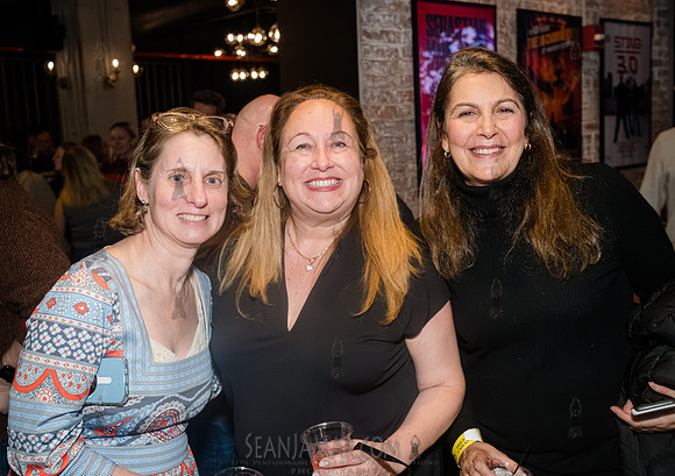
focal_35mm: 39
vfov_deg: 35.5
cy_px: 232
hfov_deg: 48.8
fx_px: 743
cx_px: 335
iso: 8000
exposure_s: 1/400
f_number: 5
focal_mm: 35
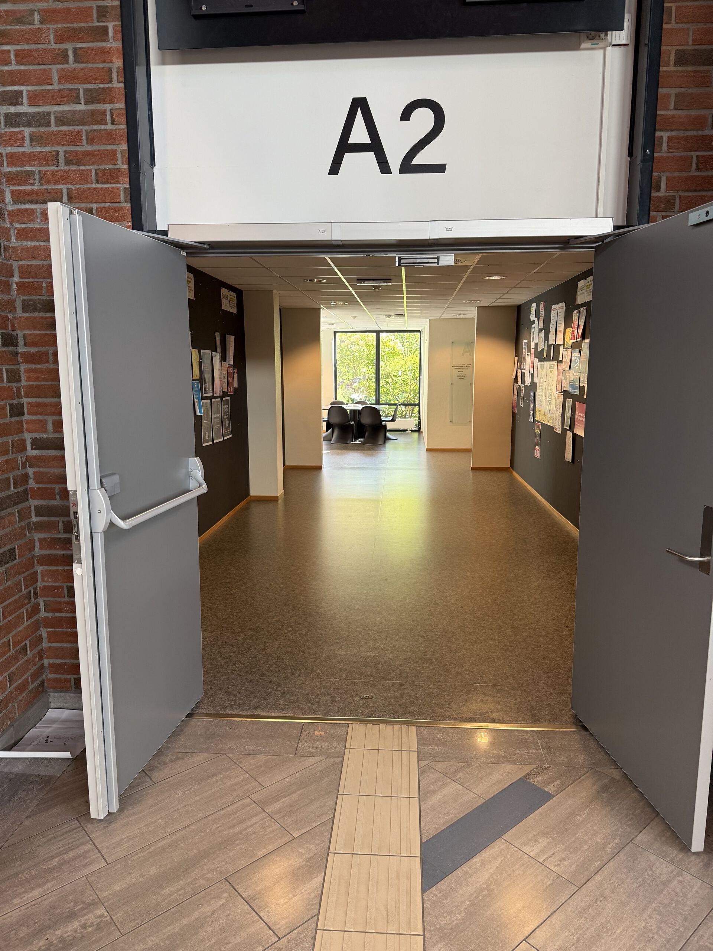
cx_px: 356
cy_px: 476
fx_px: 659
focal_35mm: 24
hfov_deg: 56.8
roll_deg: -0.1
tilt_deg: -8.3
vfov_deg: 71.6
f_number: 1.78
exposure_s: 1/100
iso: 125
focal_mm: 6.76
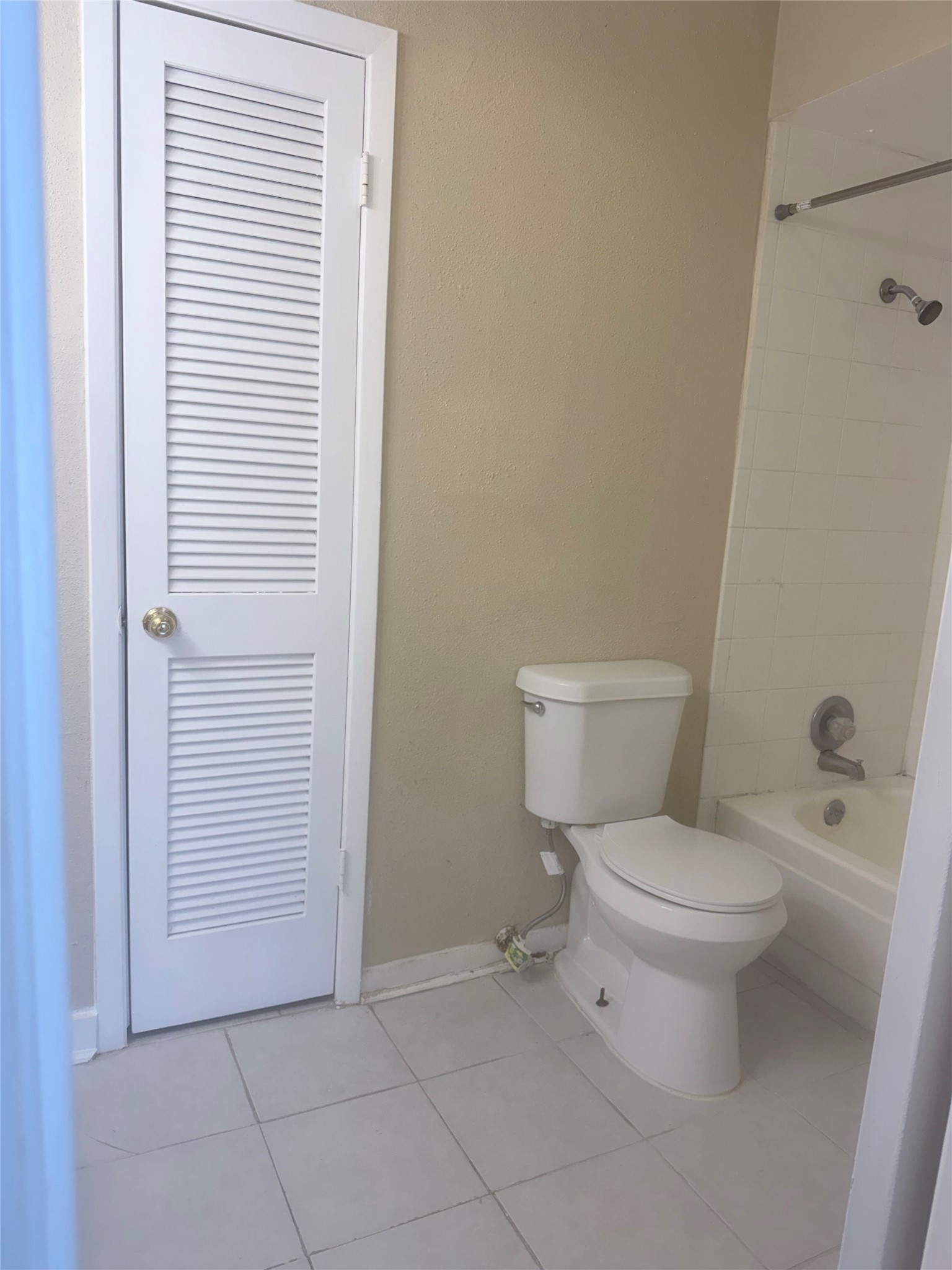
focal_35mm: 24
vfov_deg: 71.6
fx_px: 880
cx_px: 476
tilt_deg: -11.3
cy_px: 635
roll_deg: -3.4
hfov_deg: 56.8
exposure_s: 1/120
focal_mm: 6.76
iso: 80
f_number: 1.78
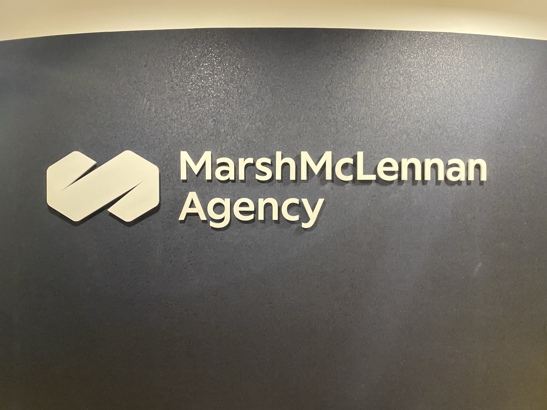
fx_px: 411
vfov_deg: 53.1
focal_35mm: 26
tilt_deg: -1.2
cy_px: 205
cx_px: 274
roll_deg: -0.2
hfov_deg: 67.3
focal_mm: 4.25
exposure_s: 1/60
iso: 400
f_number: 1.8
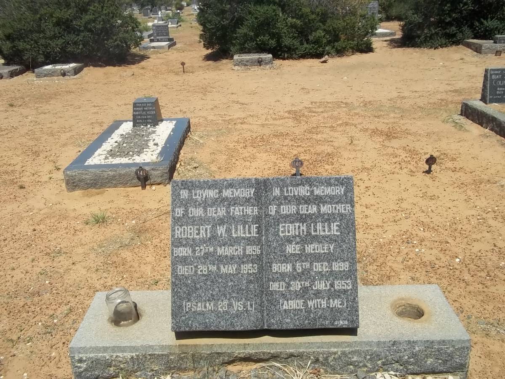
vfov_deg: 44.2
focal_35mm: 32
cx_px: 252
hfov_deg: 56.8
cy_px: 190
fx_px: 467
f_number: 5.5
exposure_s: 1/500
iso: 80
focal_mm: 5.7
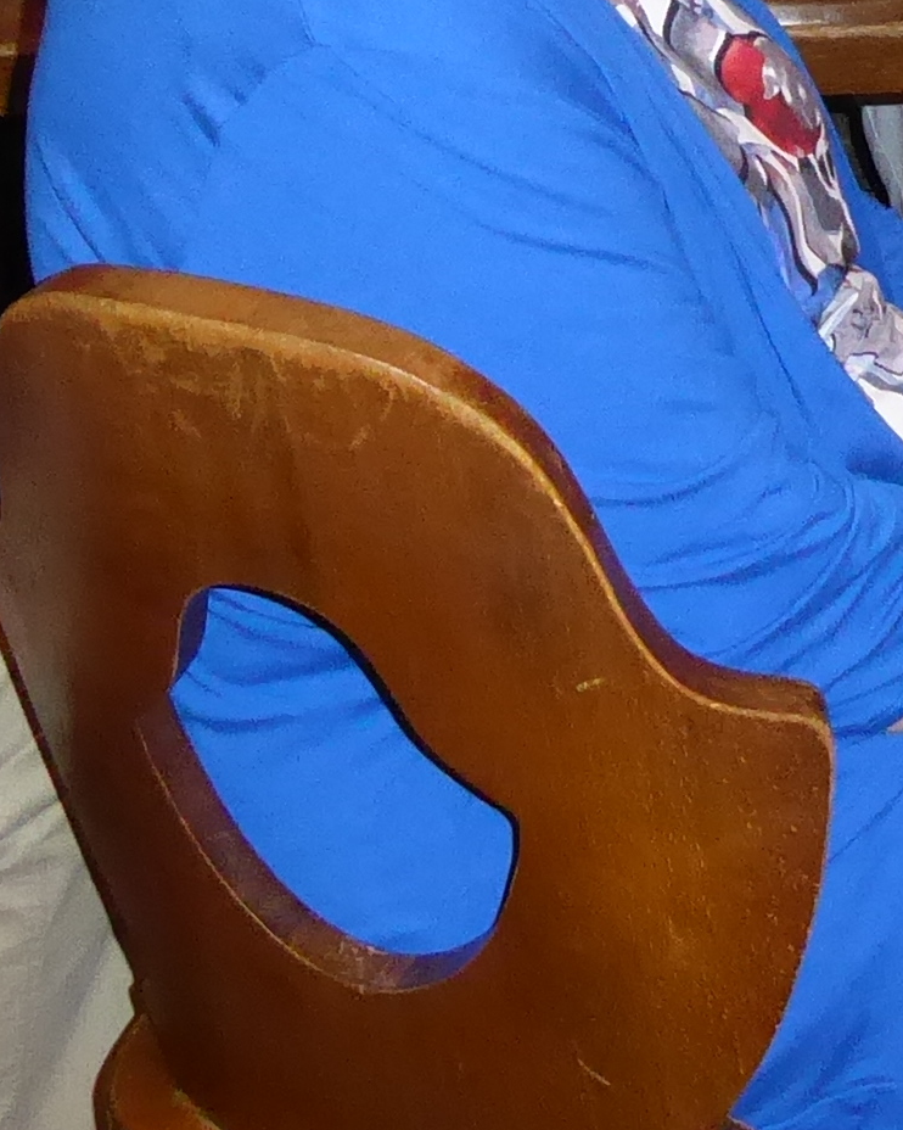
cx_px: 640
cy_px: 101
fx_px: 3375
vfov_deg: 18.7
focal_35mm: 101
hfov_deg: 15.2
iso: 800
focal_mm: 4.3
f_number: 3.3
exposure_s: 1/60
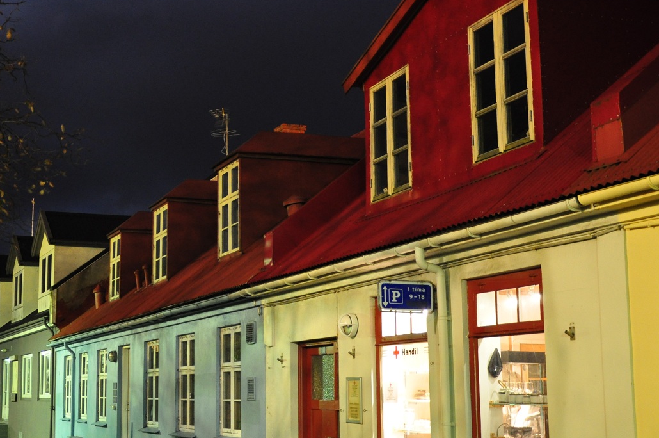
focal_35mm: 55
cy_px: 232
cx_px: 170
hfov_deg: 35.5
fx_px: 1006
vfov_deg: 24.5
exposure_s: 4
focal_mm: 22
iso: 800
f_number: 3.8
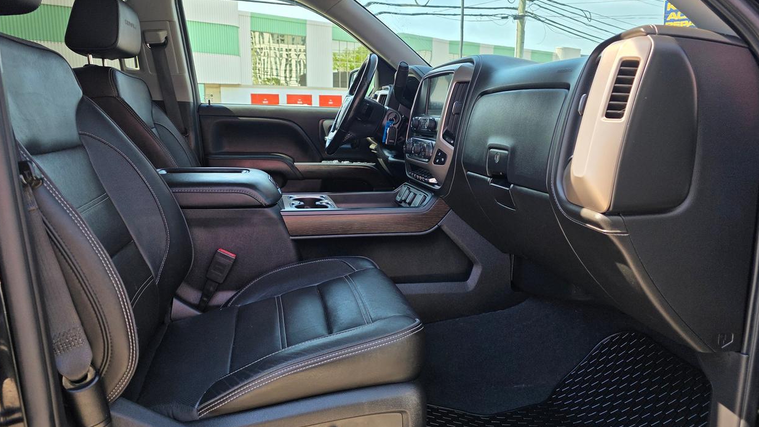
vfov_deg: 44.4
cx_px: 367
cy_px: 205
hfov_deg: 71.9
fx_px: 523
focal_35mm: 26
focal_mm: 6.3
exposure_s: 1/359
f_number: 1.7
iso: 40
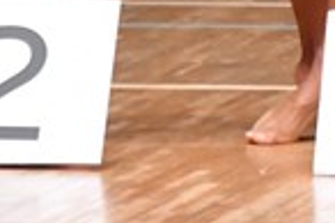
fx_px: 14073
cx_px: 595
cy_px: -356
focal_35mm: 1514
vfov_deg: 0.9
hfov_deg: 1.4
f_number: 5.6
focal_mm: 190
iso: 8000
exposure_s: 1/400
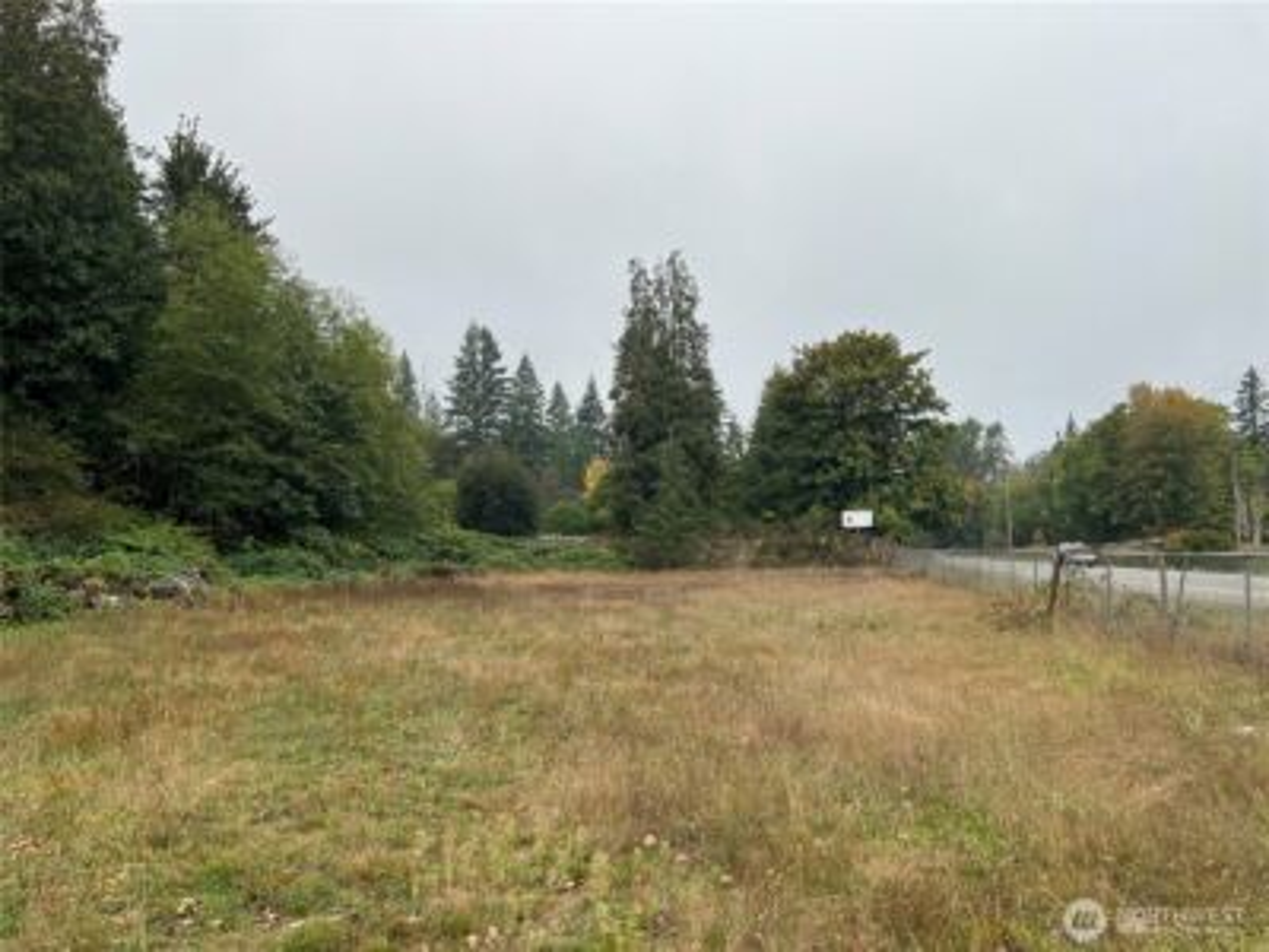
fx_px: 953
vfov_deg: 53.1
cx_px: 634
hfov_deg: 67.3
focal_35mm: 26
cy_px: 476
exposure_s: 1/1751
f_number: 1.5
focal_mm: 5.7
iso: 50
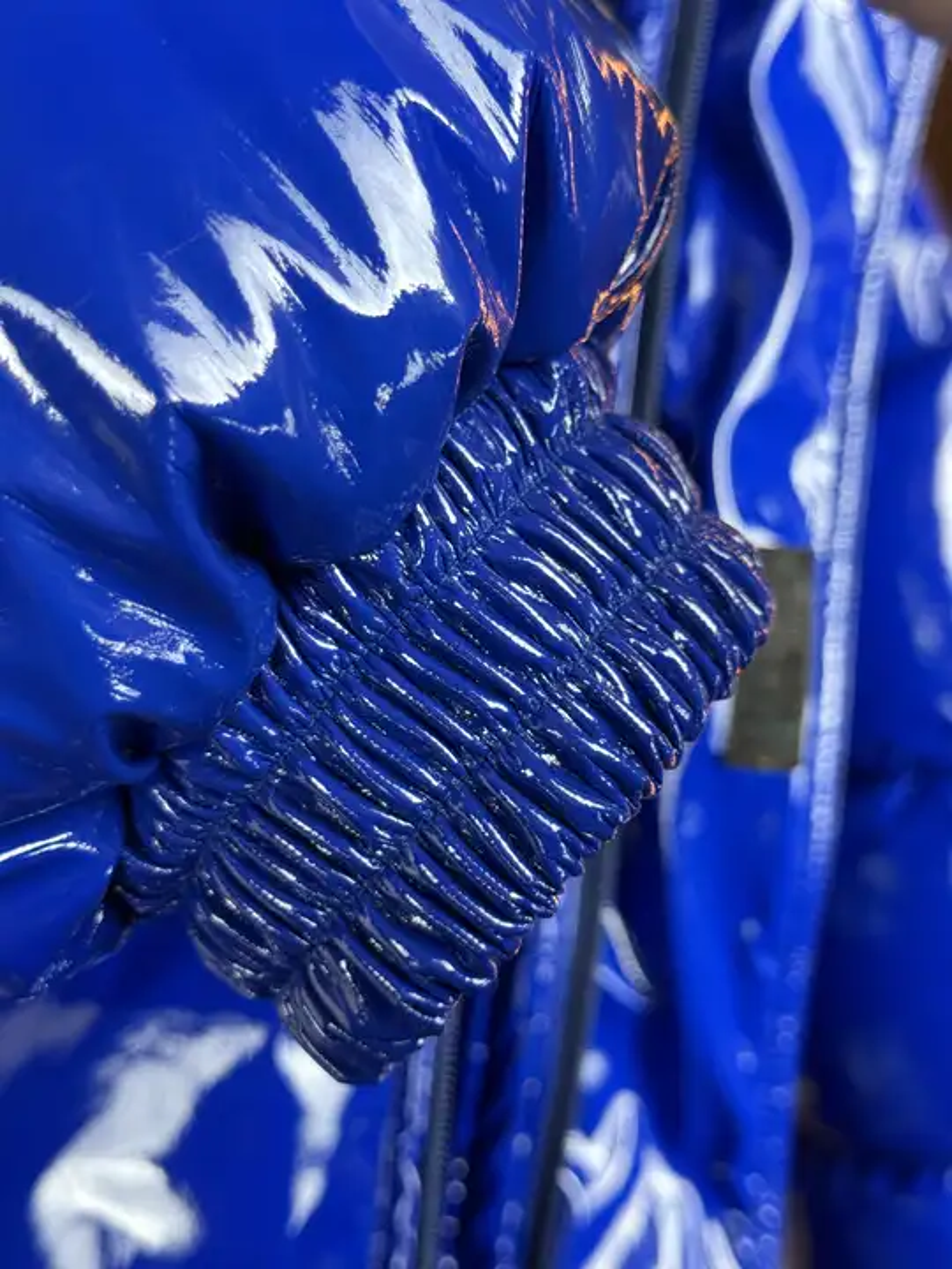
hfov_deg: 30.3
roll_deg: -1.0
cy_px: 634
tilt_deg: -18.6
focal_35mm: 48
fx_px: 1760
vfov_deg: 39.7
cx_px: 476
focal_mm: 6.76
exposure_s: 1/60
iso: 200
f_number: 1.78
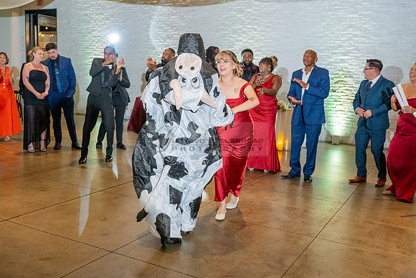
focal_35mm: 38
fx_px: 440
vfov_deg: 35.0
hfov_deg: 50.6
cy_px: 139
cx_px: 208
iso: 3200
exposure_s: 1/200
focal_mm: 33.5
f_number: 4
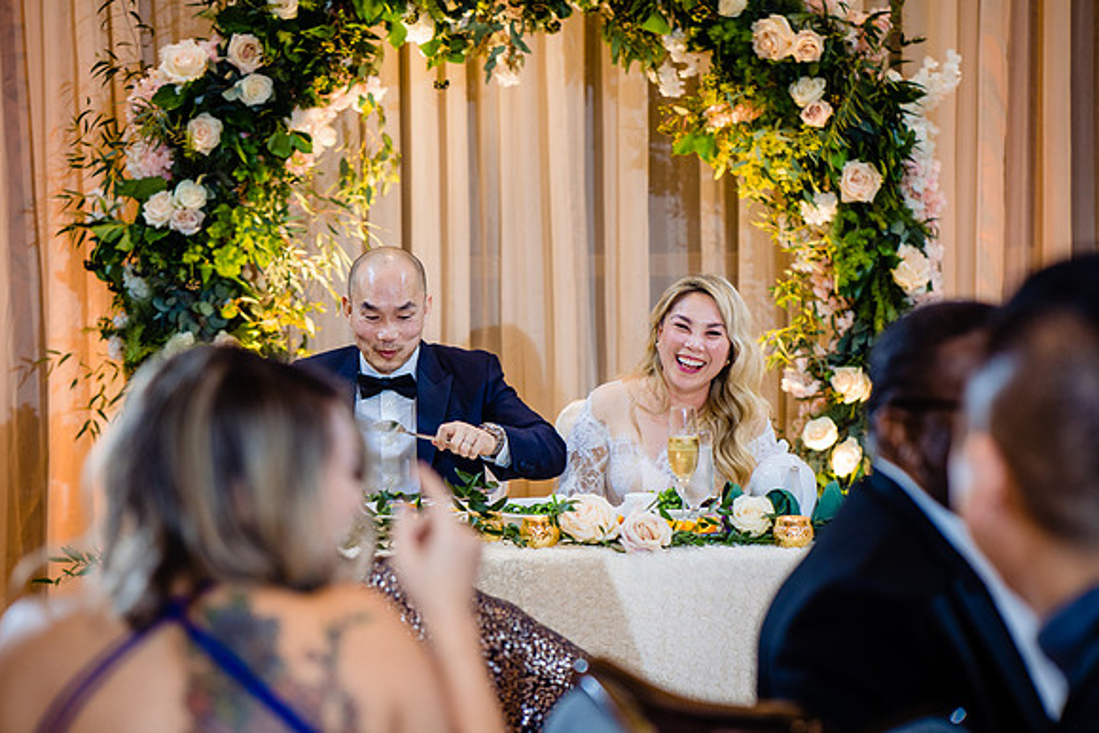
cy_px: 366
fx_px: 2595
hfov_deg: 23.9
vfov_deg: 16.1
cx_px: 550
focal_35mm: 85
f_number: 2.5
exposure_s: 1/200
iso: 1250
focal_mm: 85
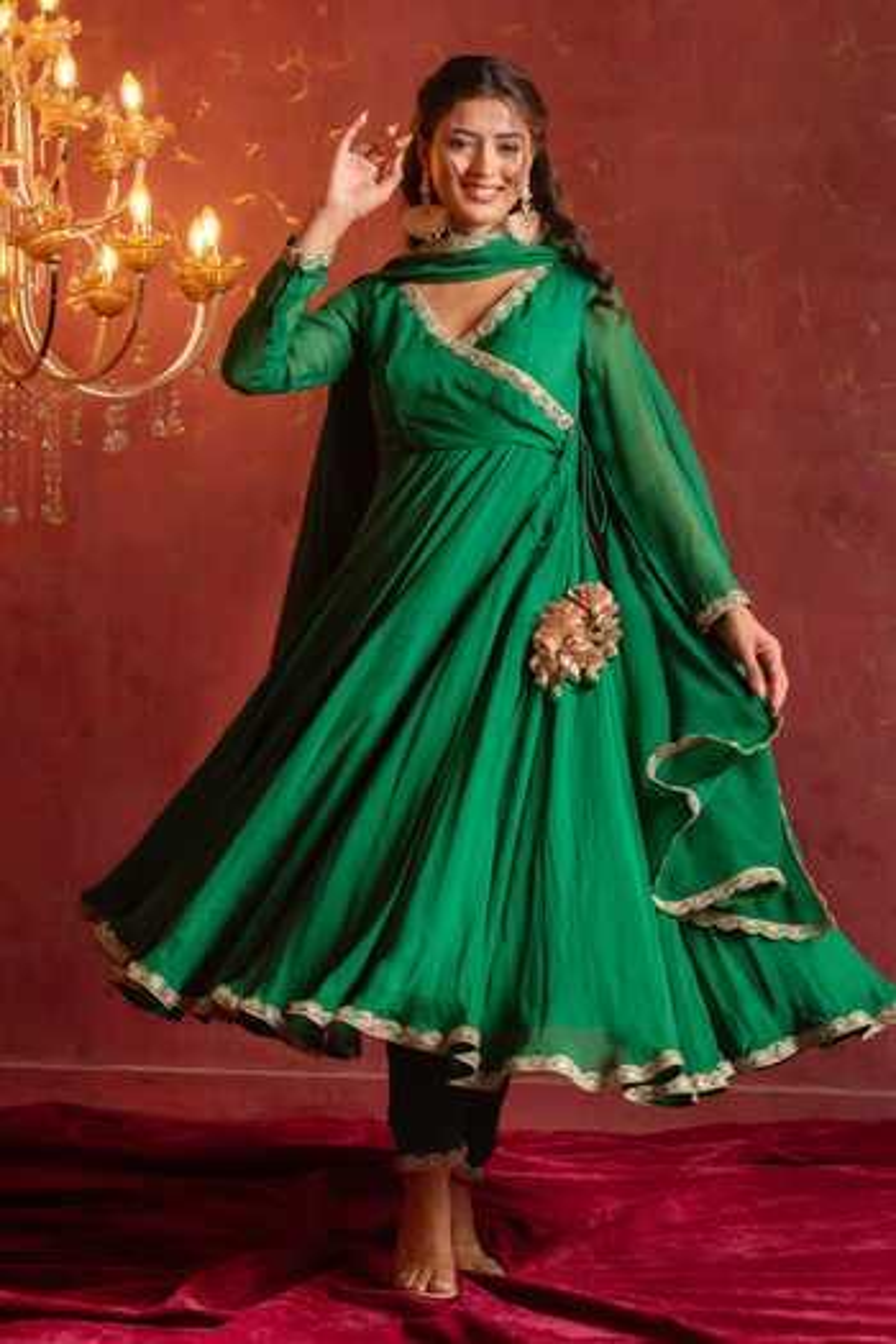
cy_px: 672
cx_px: 448
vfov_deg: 39.6
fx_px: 1867
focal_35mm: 50
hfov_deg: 27.0
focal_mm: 50
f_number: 7.1
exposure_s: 1/160
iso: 320
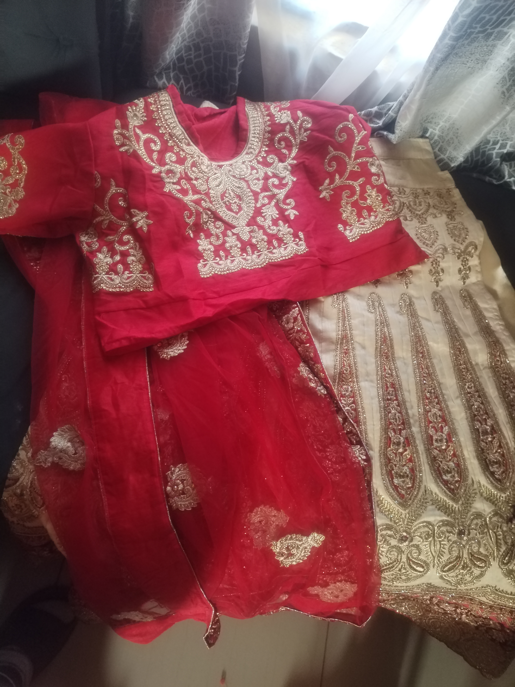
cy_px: 344
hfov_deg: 53.1
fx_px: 516
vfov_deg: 67.3
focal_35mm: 26
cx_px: 258
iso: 432
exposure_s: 1/25
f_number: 1.8
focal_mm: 4.75
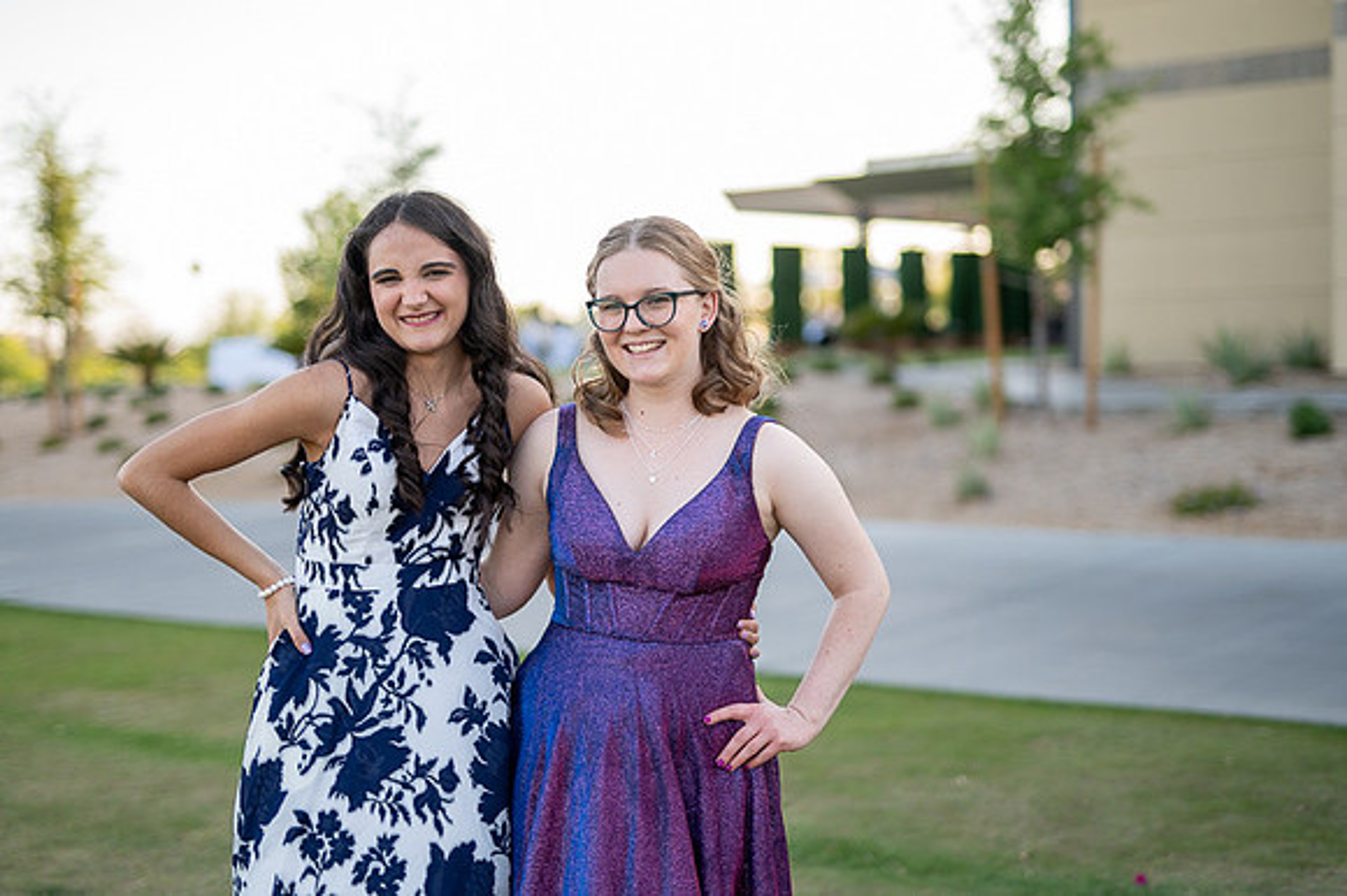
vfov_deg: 27.0
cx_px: 674
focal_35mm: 50
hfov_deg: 39.6
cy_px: 448
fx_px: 1870
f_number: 1.4
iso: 100
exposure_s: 1/640
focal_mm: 50
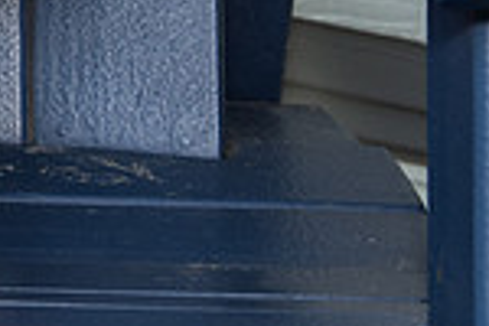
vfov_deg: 7.1
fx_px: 2553
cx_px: -278
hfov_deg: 10.5
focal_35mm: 188
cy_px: -272
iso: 400
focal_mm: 38
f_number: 5.6
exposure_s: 1/160
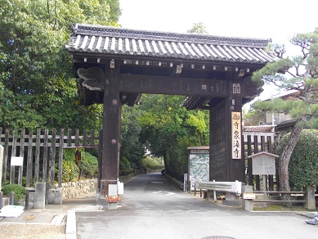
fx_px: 368
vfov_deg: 36.0
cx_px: 159
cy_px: 120
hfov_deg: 46.8
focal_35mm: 40
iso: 144
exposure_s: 1/125
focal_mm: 7.1
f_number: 3.2
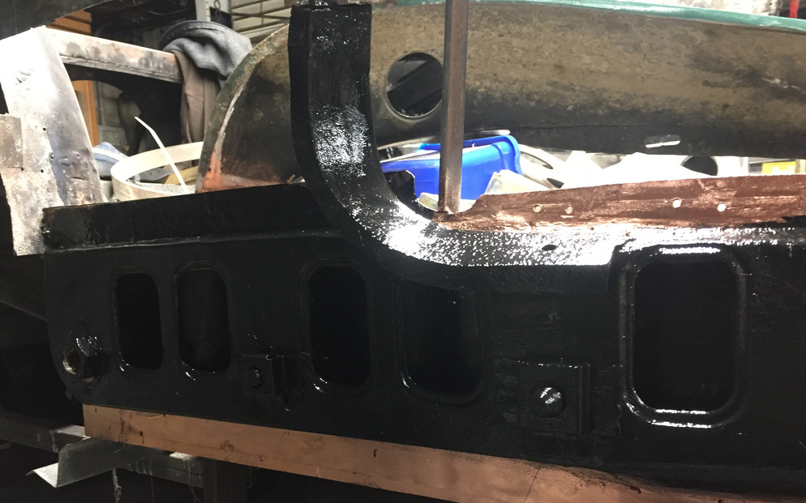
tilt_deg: -6.2
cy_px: 318
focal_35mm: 33
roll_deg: +3.1
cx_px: 389
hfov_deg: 58.1
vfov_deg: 38.0
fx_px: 725
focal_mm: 4.15
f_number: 2.2
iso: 250
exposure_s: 1/20
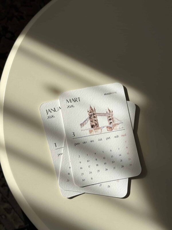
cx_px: 86
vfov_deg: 39.7
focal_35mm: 48
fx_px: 318
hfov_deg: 30.3
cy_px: 115
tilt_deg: -79.9
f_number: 1.78
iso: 64
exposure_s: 1/1838
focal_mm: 6.76
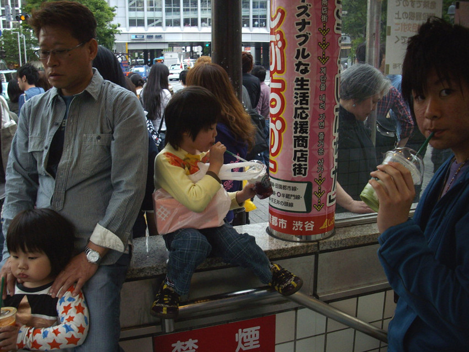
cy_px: 176
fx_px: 501
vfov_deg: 38.7
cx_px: 234
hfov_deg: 50.1
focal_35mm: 37
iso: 80
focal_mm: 6.2
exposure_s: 1/160
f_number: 2.8
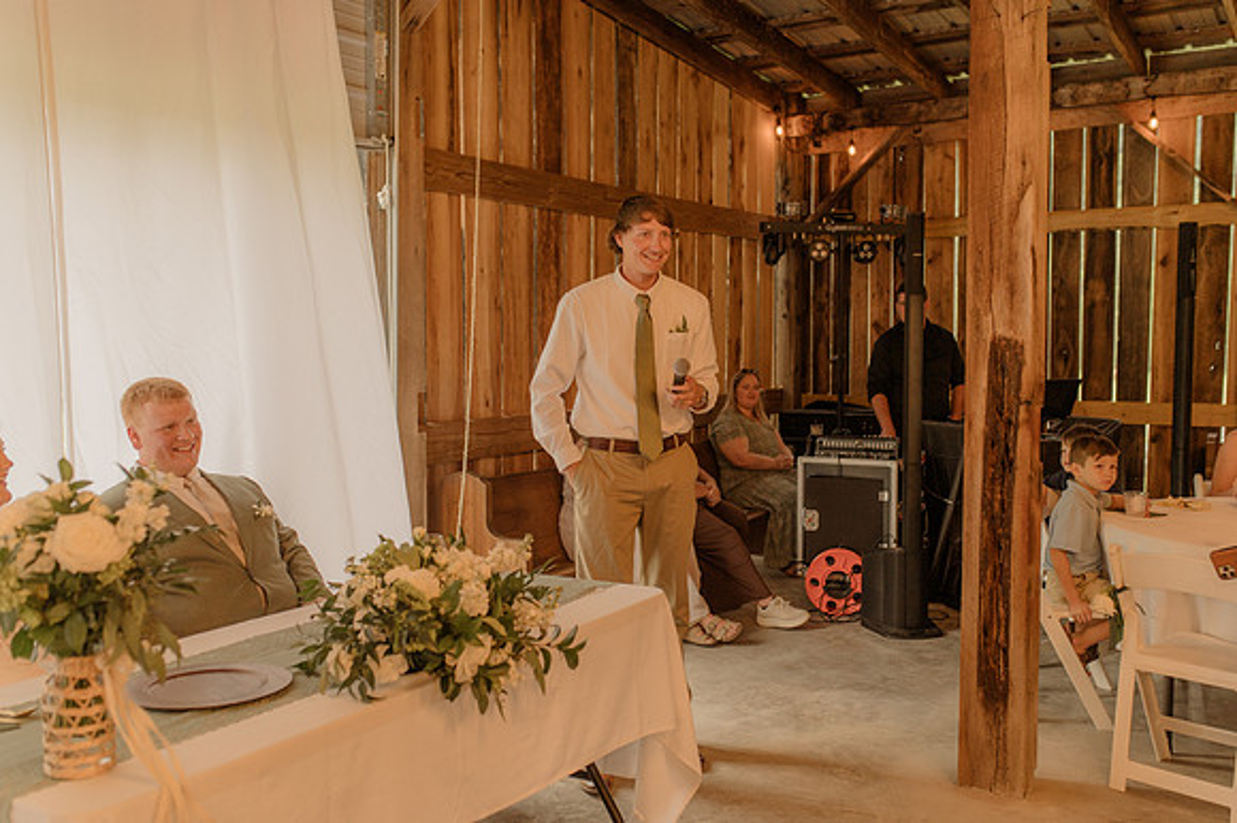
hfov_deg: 52.8
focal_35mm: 36
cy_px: 412
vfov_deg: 36.6
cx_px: 618
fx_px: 1246
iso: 640
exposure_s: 1/200
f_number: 2.5
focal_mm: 35
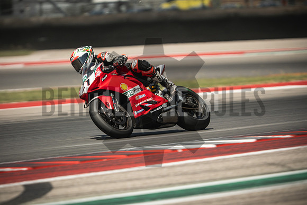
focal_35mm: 420
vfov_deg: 3.3
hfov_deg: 4.9
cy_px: 102
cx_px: 154
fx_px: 3582
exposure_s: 1/320
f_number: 2.8
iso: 800
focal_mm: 280
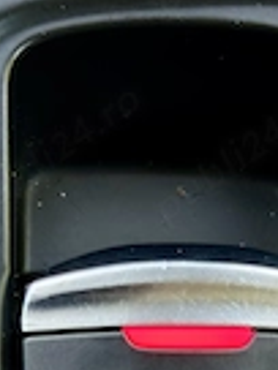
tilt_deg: -75.0
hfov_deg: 10.5
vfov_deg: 13.7
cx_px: 147
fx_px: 1510
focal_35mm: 141
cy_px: 408
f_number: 1.78
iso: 125
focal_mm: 6.86
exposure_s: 1/86
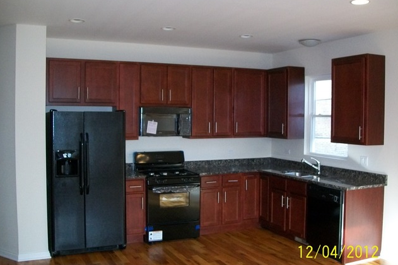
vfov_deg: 35.0
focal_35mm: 38
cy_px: 132
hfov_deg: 50.7
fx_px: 420
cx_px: 197
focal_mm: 6
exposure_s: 1/60
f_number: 2.7
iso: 160
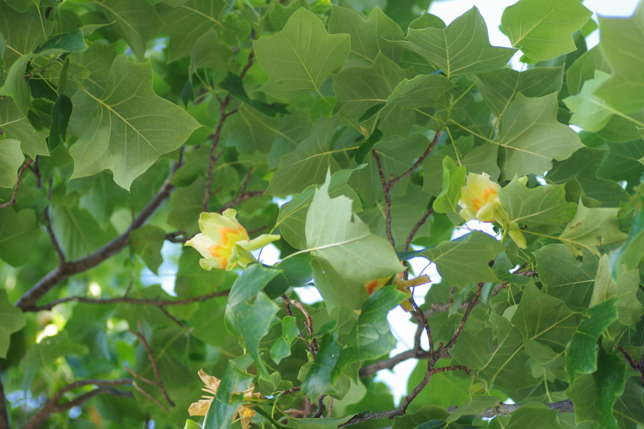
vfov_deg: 10.2
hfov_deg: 15.2
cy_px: 214
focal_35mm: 135
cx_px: 322
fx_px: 2415
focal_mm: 90
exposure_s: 1/125
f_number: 2.8
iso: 100
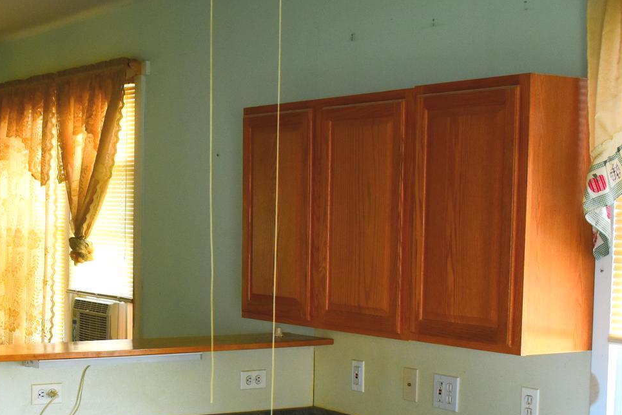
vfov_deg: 19.3
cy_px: 325
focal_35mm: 70
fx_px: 1210
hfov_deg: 28.3
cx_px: 128
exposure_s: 1/125
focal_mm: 22
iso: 900
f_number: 3.8
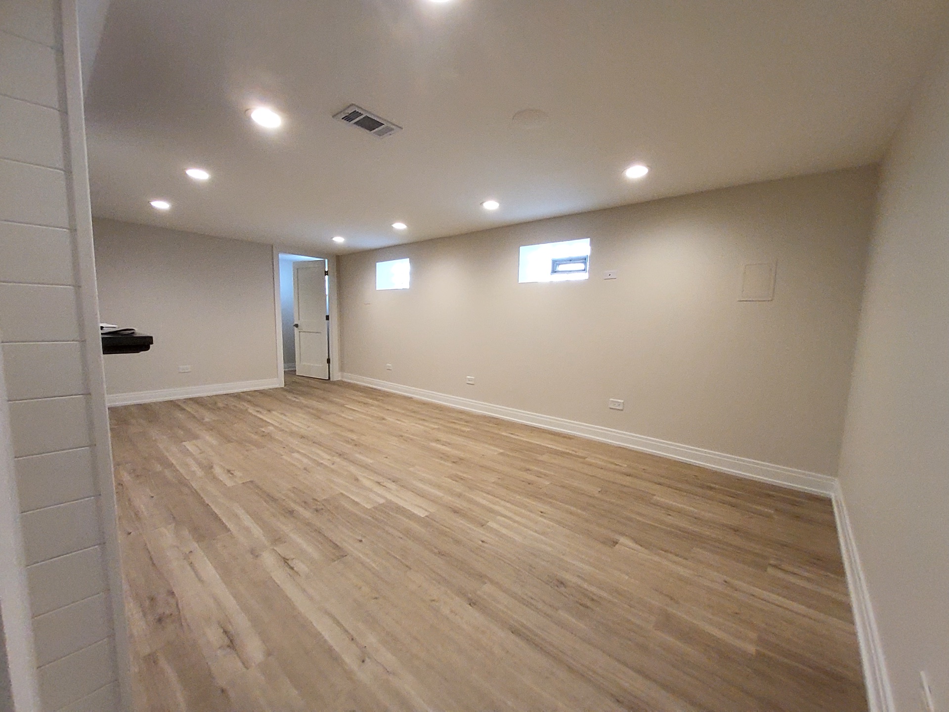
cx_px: 474
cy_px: 356
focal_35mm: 13
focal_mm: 1.13
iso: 160
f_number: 2.2
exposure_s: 1/50
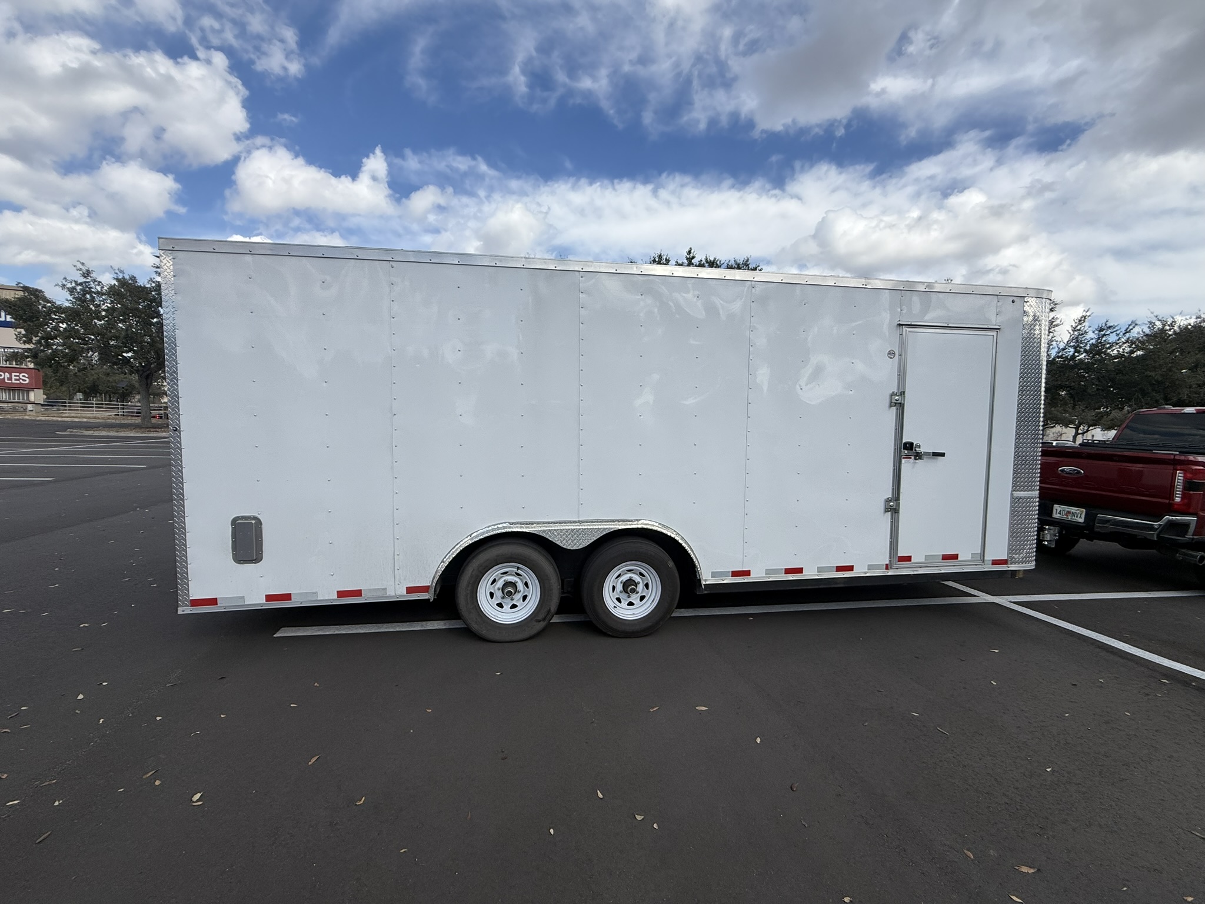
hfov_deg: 102.1
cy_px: 452
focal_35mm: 14
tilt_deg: -1.9
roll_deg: -3.4
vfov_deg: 85.7
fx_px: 487
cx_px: 602
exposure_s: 1/2611
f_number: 2.2
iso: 50
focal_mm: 2.22
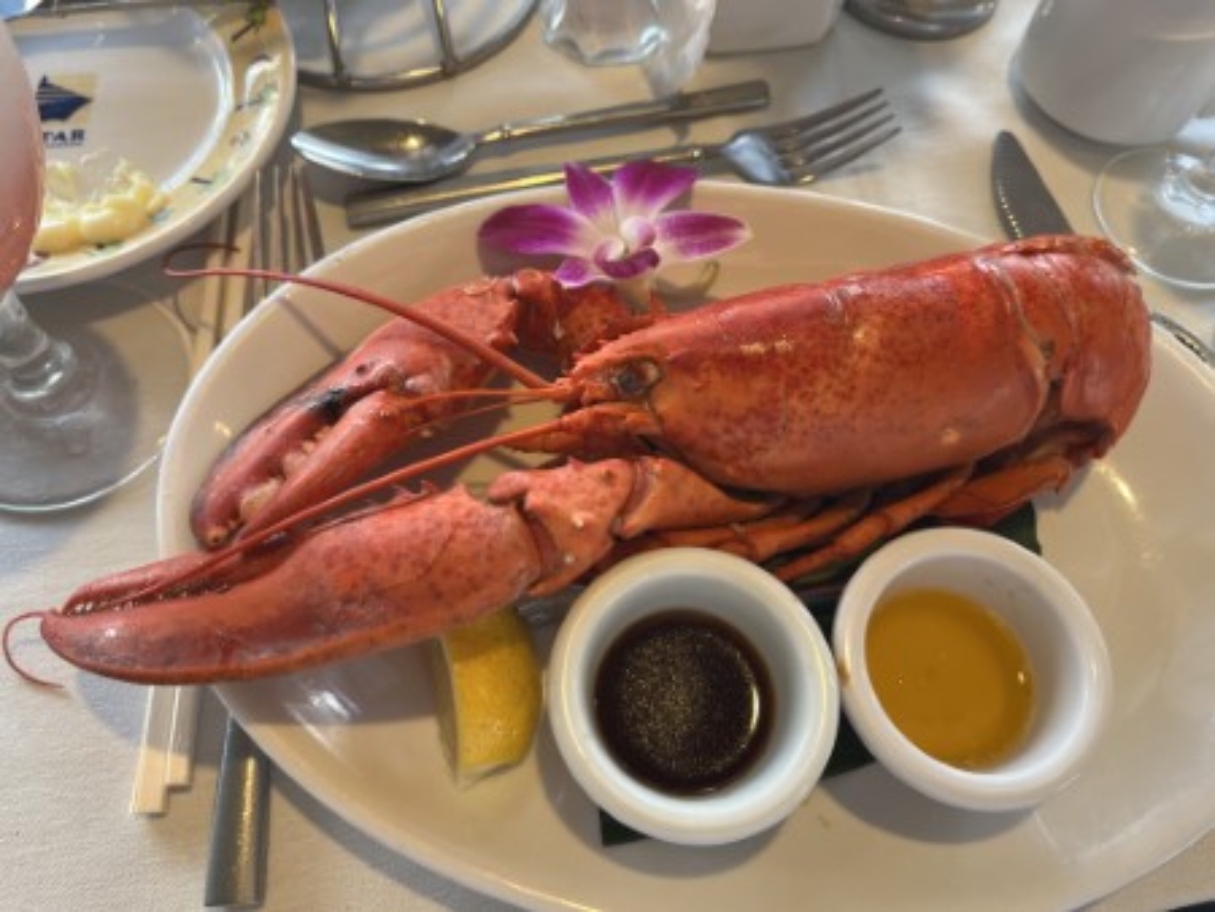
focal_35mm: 26
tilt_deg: -64.4
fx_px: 913
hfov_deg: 67.3
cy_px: 456
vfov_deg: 53.1
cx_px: 608
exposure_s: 1/60
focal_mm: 5.1
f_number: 1.6
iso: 80
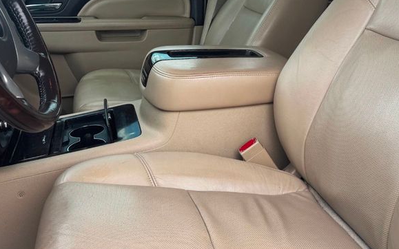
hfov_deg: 44.3
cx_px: 218
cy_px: 27
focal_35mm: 45
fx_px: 489
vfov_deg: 27.6
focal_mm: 6.76
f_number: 1.78
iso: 80
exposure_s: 1/553
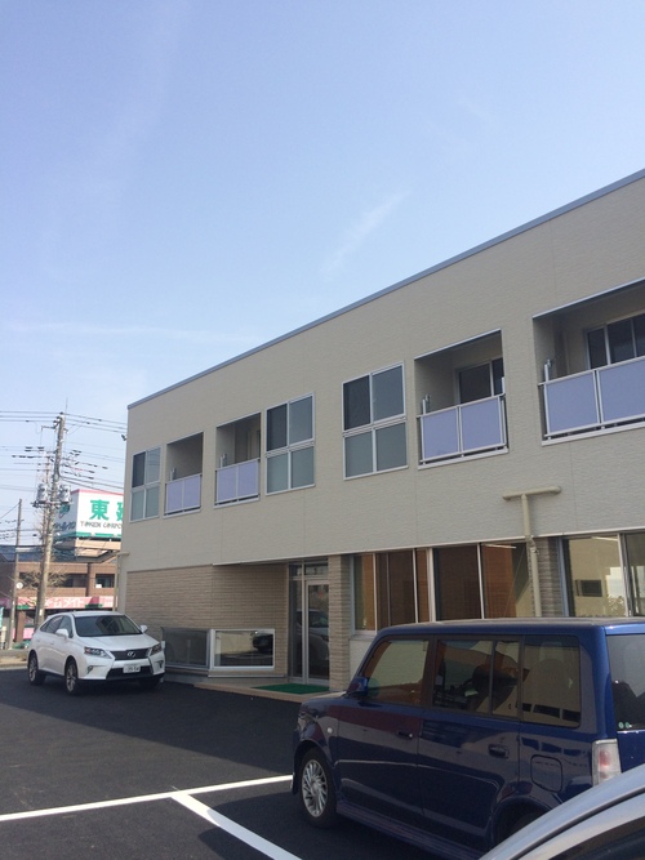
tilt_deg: +13.5
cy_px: 430
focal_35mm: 29
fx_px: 721
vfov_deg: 61.7
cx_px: 322
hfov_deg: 48.2
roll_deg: +1.4
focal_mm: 4.15
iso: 32
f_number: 2.2
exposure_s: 1/1709
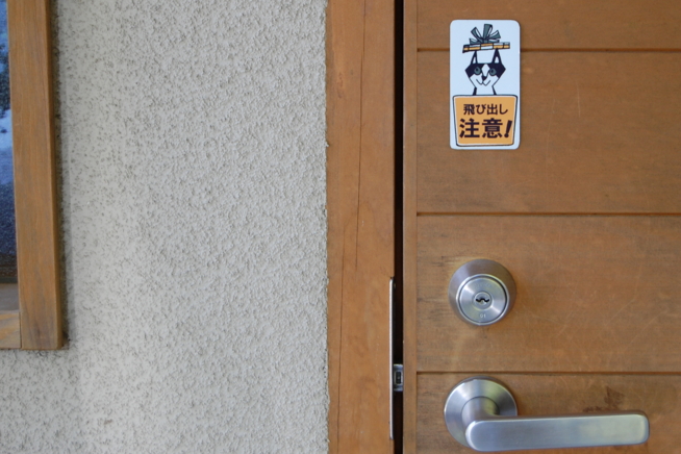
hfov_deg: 23.1
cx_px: 402
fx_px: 1665
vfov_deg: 15.5
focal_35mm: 88
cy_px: 181
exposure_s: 1/50
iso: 400
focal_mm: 48
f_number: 5.6
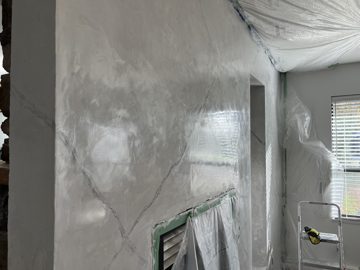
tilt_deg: +1.4
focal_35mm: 26
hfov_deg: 67.3
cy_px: 135
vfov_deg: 53.1
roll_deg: +0.4
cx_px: 180
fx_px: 270
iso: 40
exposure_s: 1/216
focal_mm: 5.7
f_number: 1.5
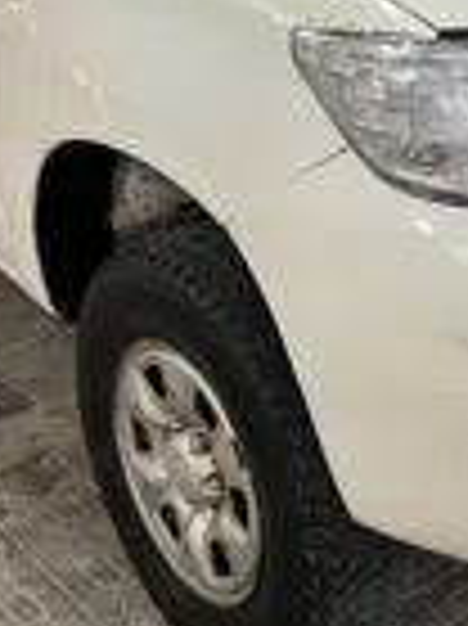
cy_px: 86
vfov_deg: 25.4
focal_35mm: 75
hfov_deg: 19.4
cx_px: 387
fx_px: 1354
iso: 80
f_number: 1.5
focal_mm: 5.7
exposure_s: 1/50
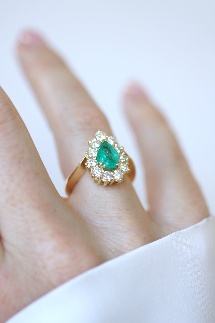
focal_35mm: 105
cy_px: 162
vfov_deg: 19.5
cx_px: 108
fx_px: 941
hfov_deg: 13.0
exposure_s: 1/125
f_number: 2.8
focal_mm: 70
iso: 320
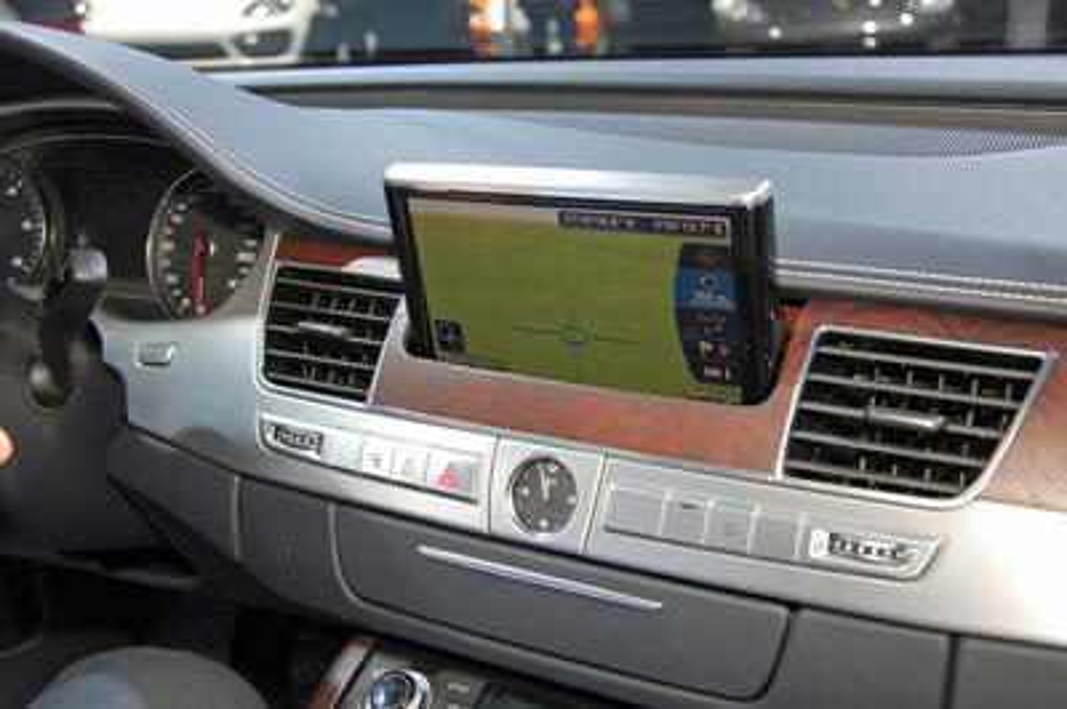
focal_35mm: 45
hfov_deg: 43.6
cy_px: 354
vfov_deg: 29.8
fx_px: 1333
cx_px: 534
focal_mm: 30
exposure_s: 1/60
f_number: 4.2
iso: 200
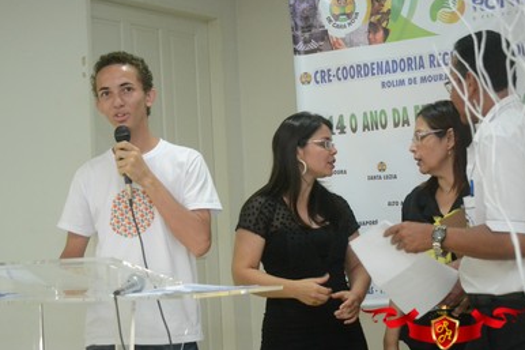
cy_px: 189
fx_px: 1122
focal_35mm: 77
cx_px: 241
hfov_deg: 26.3
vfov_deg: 17.7
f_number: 4.5
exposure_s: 1/100
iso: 3200
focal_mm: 44
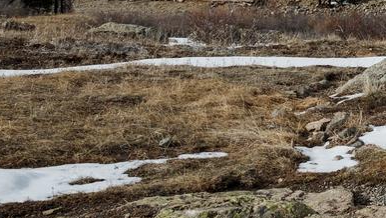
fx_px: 1065
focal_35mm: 104
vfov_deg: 10.8
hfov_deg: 16.6
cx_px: 723
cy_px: -202
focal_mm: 24
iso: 100
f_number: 8
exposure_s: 1/500
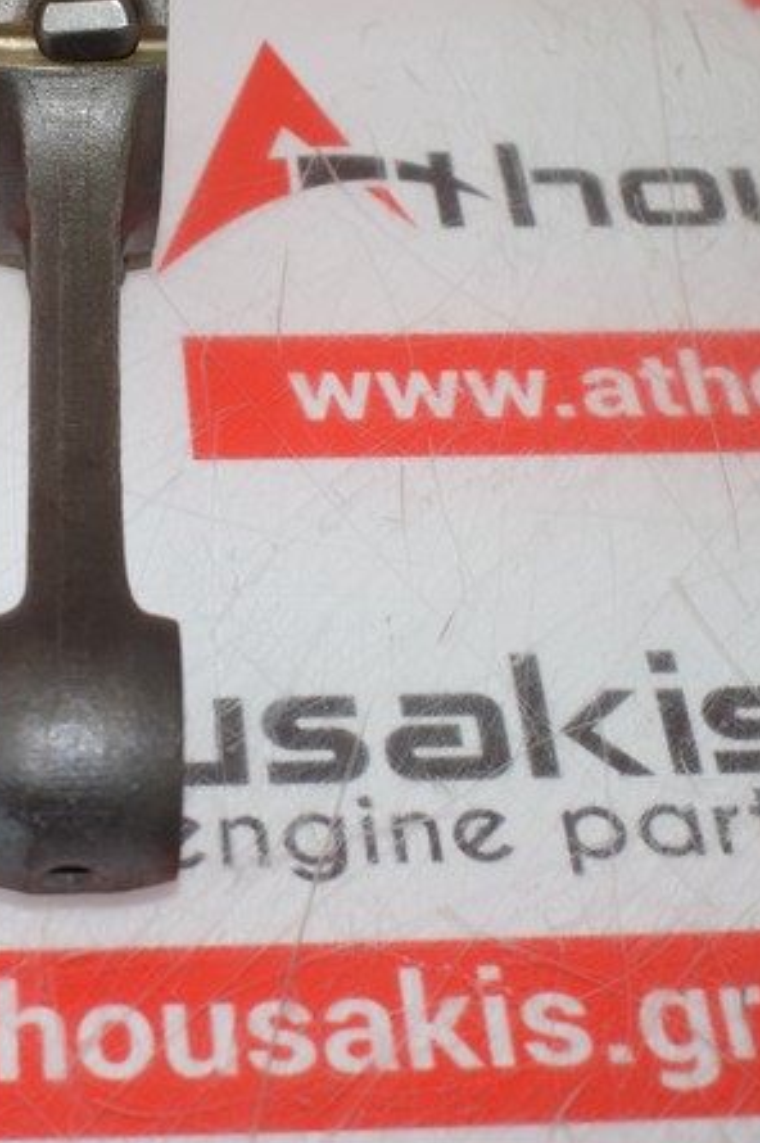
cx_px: 95
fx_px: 2569
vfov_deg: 24.9
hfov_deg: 16.6
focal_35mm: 81
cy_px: 358
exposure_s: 1/160
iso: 500
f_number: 3.8
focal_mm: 24
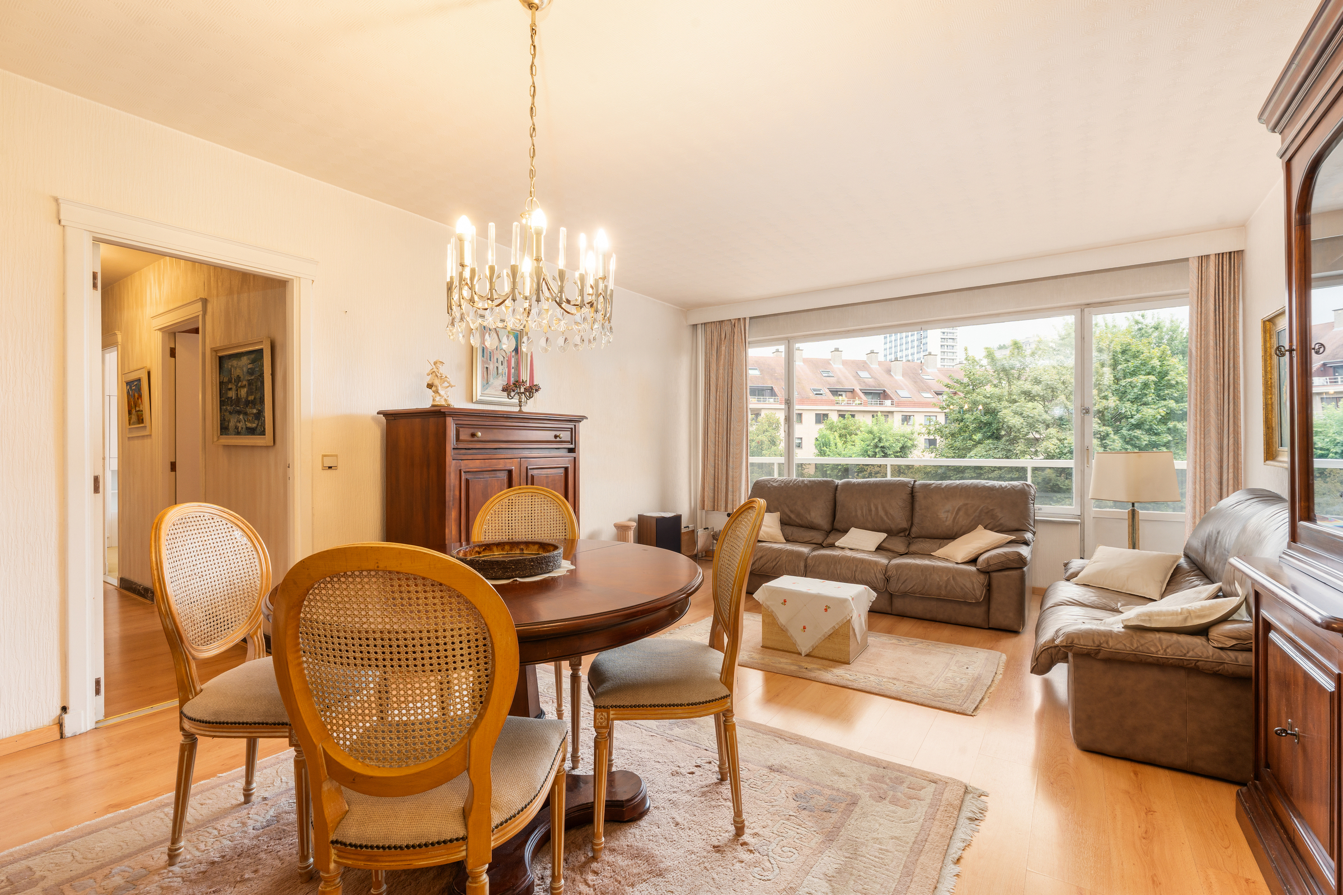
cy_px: 448
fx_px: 597
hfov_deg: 96.7
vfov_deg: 73.7
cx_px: 672
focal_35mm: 16
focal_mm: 16
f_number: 11
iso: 250
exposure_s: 1
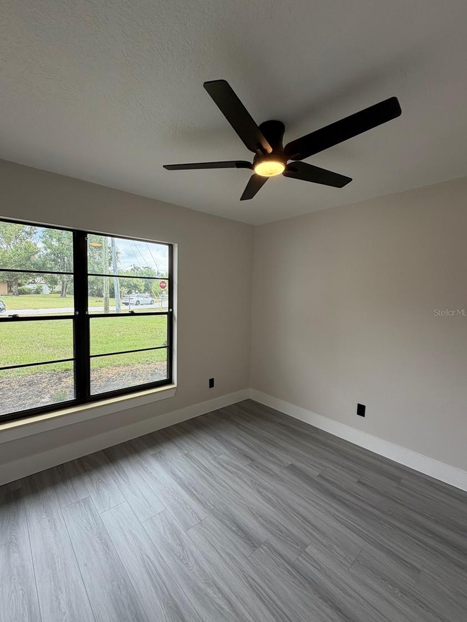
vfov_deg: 98.2
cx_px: 223
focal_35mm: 15
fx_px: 270
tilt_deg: -4.2
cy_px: 312
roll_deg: -1.9
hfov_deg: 81.7
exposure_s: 1/130
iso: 64
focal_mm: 2.22
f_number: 2.2
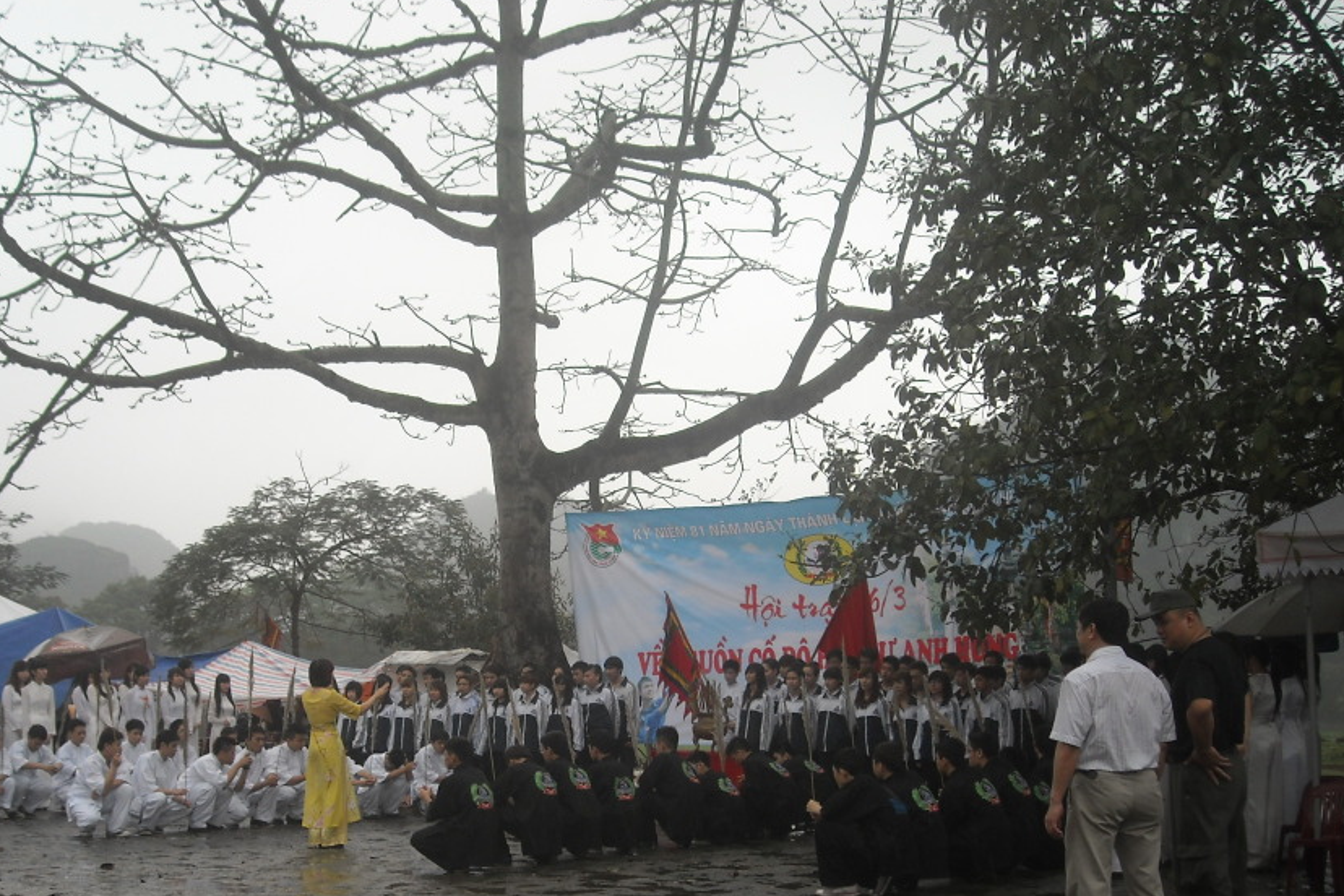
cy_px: 565
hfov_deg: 43.4
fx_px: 1680
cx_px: 555
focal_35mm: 45
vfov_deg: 29.7
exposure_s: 1/228
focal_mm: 5.7
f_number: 2.8
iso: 64
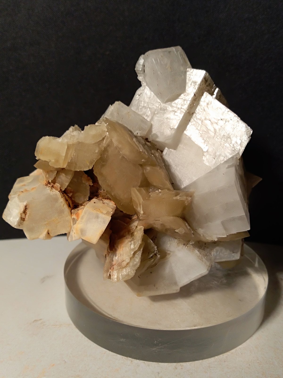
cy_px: 189
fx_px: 283
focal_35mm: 26
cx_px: 142
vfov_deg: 67.3
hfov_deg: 53.1
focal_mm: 3.54
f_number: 2
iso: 121
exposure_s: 1/50
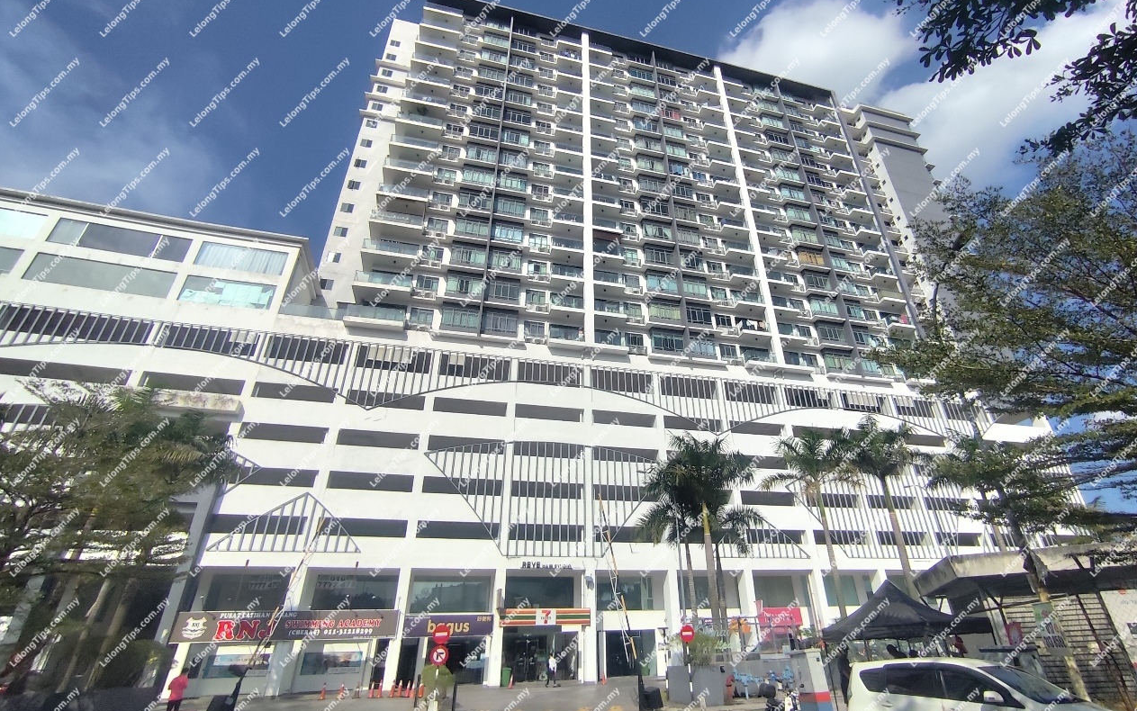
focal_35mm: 17
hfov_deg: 94.4
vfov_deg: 67.5
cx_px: 569
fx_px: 527
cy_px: 294
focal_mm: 1.65
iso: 50
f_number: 2.2
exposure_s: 1/2644
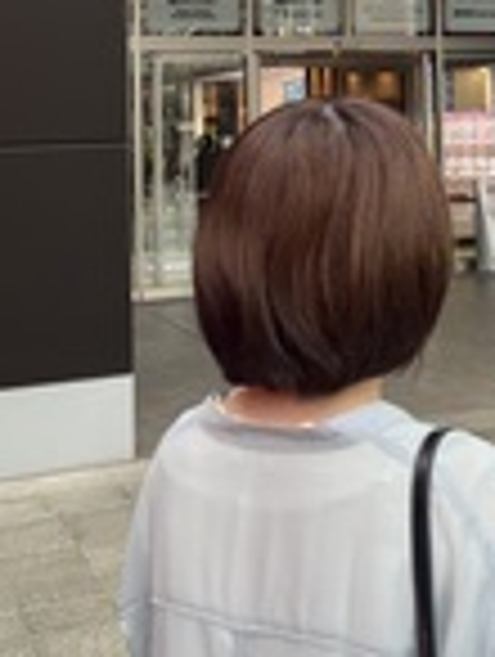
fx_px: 1350
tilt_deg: +4.4
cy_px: 54
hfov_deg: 19.6
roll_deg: +1.3
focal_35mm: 71
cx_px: 590
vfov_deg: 26.4
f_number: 1.6
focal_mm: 5.1
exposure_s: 1/120
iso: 100
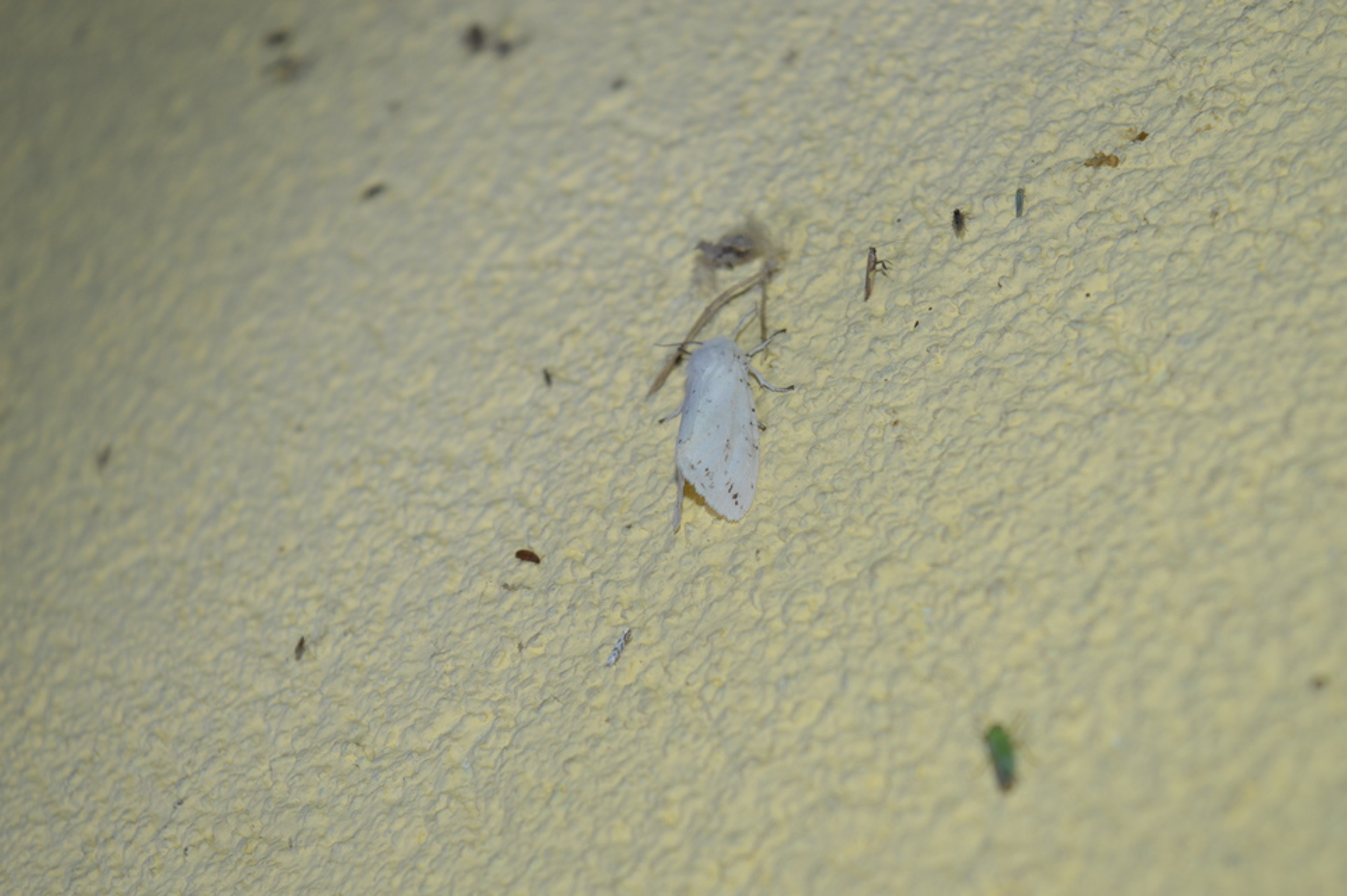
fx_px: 3085
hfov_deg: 24.6
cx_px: 674
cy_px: 448
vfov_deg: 16.5
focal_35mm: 82
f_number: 6.3
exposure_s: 1/200
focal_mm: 55
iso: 200
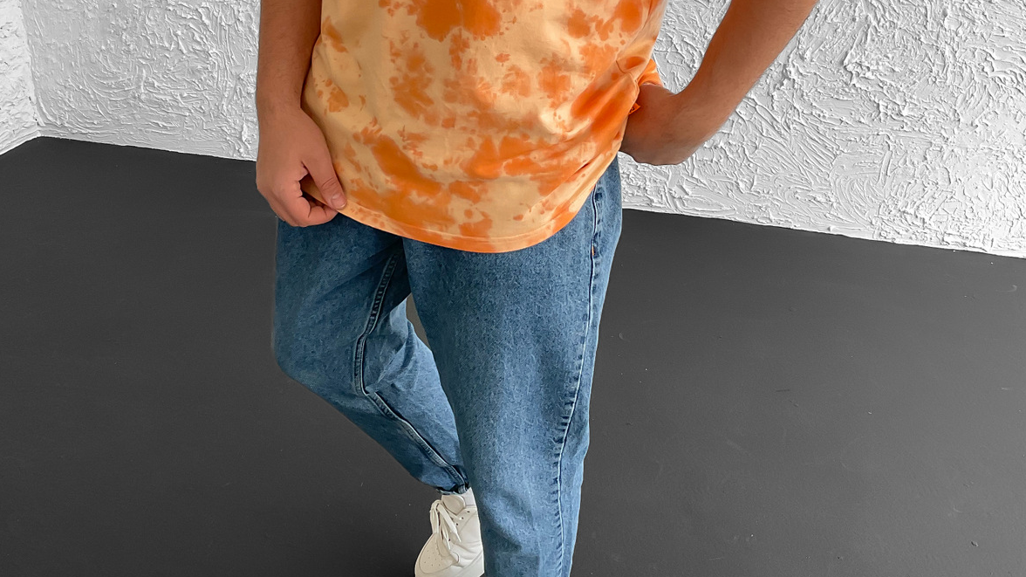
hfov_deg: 47.4
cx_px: 505
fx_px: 1170
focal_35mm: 43
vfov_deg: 27.3
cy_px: 142
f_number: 1.8
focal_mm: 3
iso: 40
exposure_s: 1/120
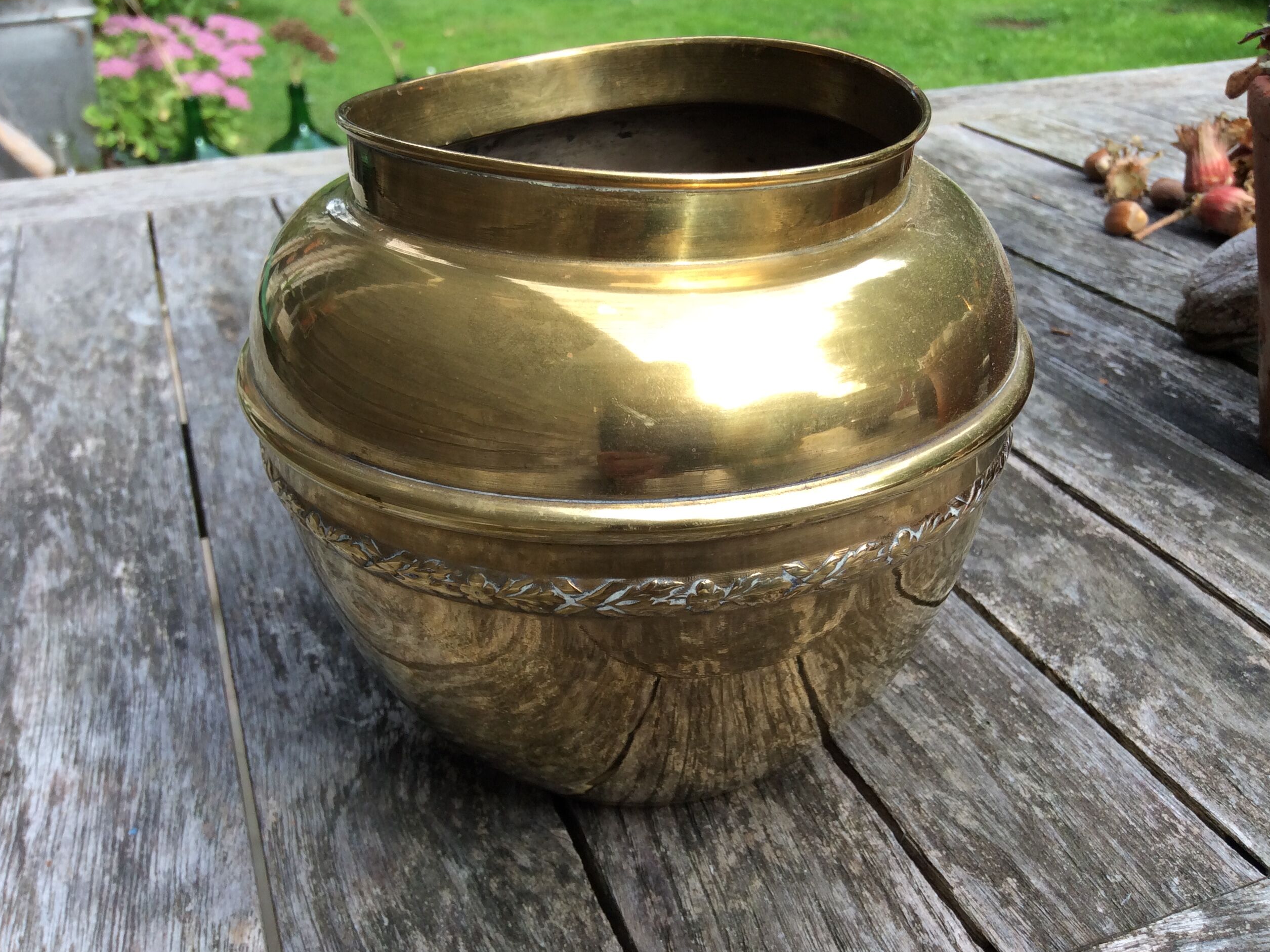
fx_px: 1211
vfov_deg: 42.9
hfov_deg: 55.4
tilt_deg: -30.8
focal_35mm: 33
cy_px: 474
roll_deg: +3.7
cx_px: 644
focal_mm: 3.3
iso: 32
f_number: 2.4
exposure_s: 1/216
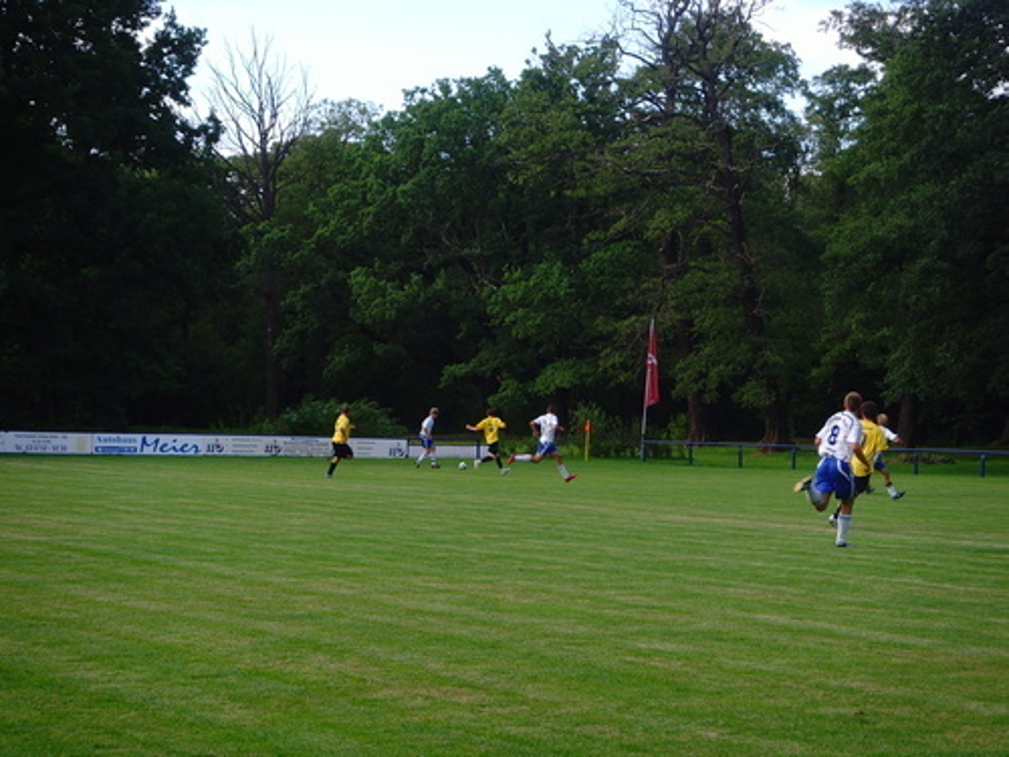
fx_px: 2332
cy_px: 378
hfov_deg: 24.4
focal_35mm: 80
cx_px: 504
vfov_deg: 18.4
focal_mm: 13.7
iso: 80
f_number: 4.2
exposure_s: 1/180
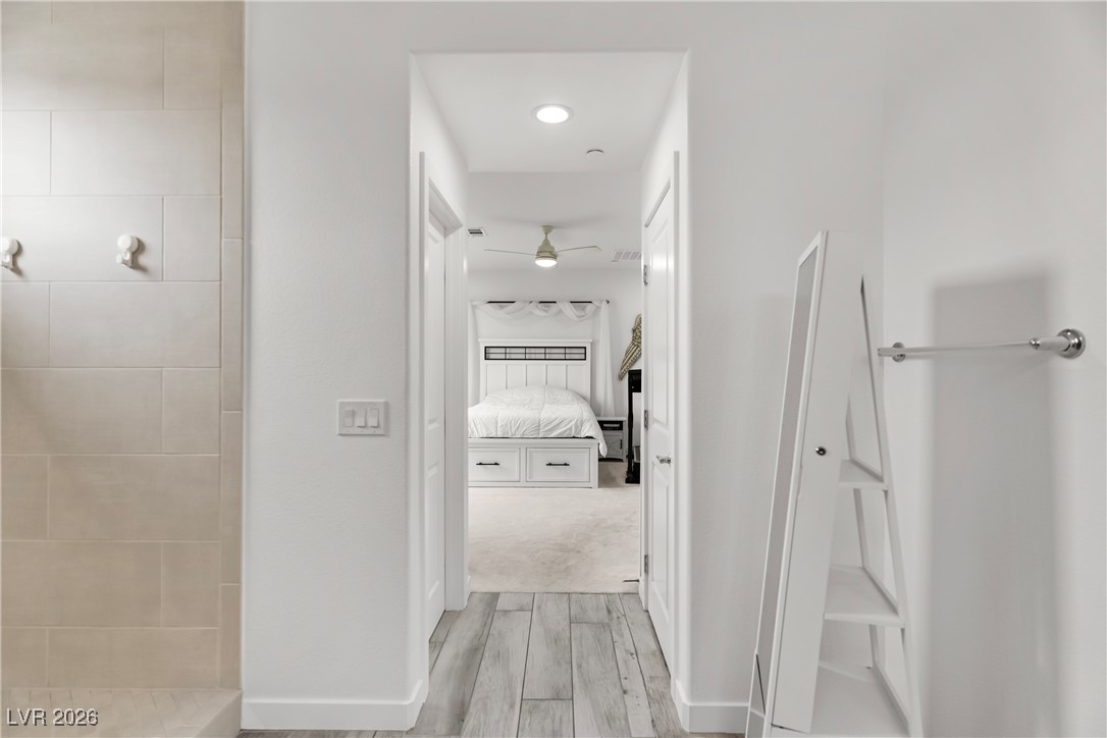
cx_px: 554
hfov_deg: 90.0
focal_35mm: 18
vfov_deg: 67.4
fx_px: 553
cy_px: 369
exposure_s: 1/125
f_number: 2.8
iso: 400
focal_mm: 18
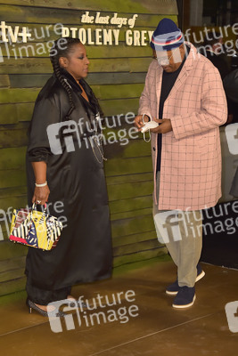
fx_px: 694
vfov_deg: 28.8
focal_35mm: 70
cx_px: 119
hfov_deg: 19.5
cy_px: 178
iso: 640
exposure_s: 1/250
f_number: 7.1
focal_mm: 70
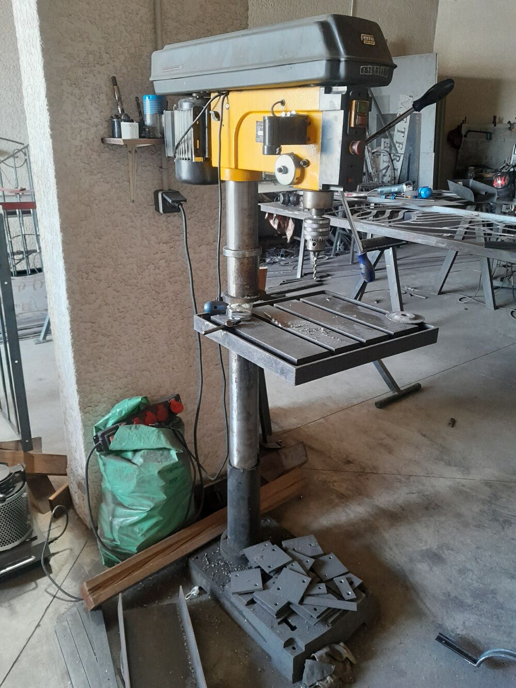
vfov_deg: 67.3
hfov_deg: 53.1
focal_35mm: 26
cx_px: 258
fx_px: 517
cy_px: 344
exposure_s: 1/50
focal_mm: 4
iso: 320
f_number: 1.8
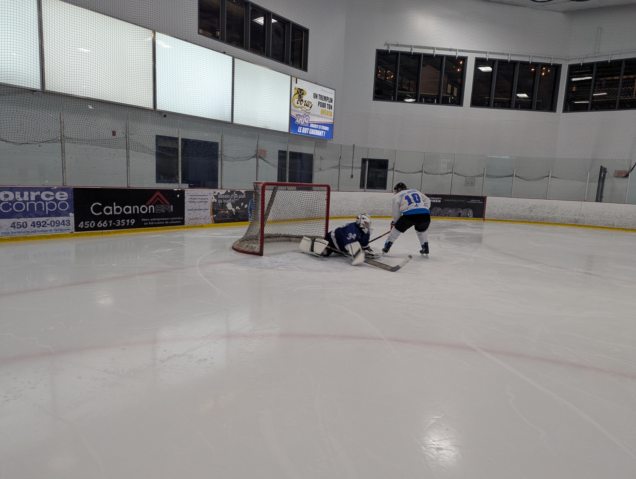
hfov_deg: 71.5
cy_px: 240
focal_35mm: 24
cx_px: 318
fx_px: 442
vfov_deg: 56.9
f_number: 1.85
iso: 54
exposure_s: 1/120
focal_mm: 6.81
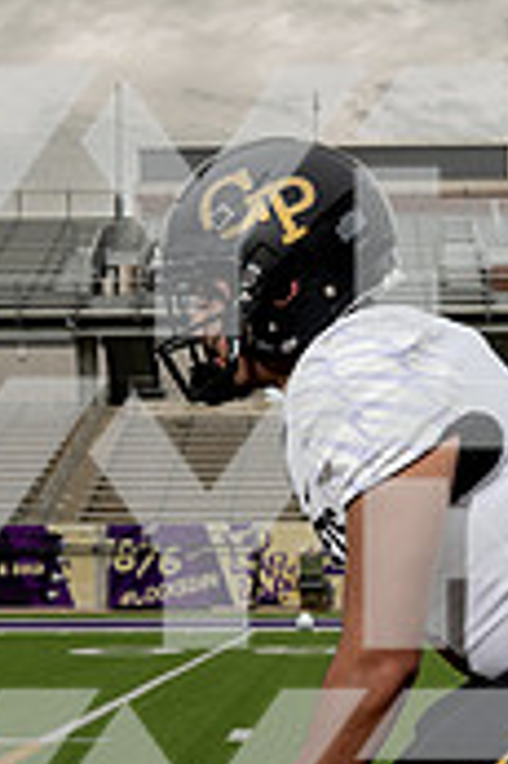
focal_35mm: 86
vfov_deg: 23.5
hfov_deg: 15.8
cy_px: 517
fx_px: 1824
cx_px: 314
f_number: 8
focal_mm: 33
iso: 250
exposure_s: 1/250
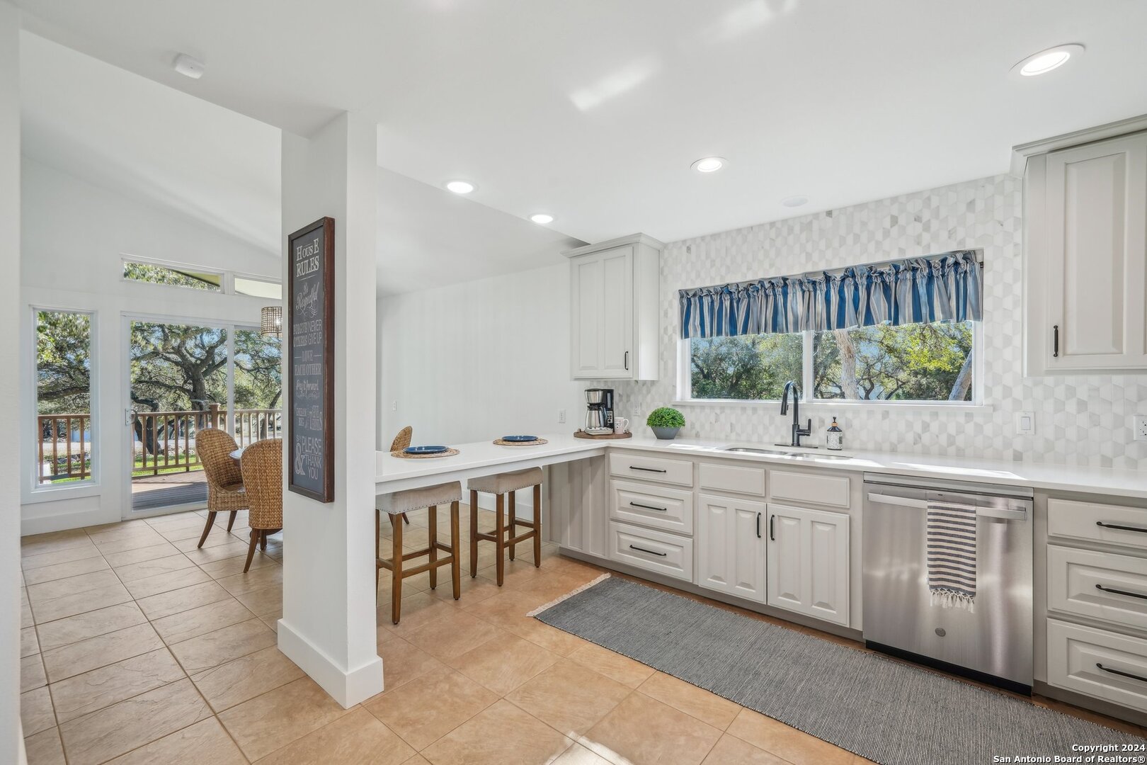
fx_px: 478
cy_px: 382
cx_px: 574
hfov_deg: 100.4
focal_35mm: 15
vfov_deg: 77.3
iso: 400
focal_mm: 15
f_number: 8
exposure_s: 1/40
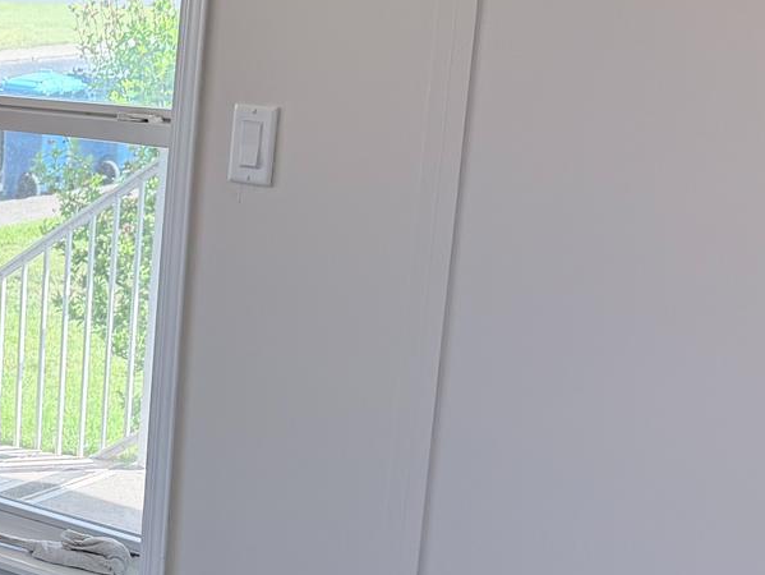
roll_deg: +0.2
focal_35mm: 82
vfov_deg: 17.9
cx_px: -244
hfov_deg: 21.4
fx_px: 1813
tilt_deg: -15.6
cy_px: 418
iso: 100
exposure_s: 1/377
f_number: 1.78
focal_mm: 6.76
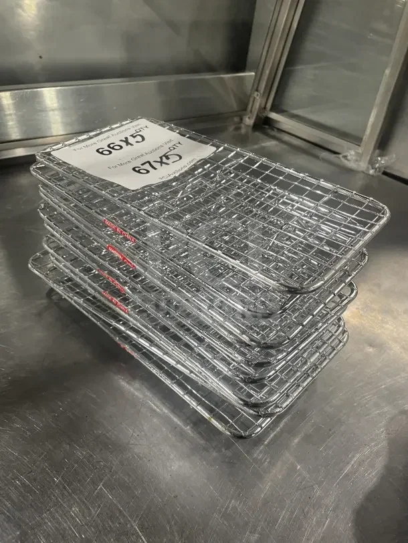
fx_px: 408
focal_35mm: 26
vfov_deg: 67.3
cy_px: 272
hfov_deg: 53.1
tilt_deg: -36.0
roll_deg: -6.4
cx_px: 204
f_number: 1.6
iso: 160
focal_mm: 4.2
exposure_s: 1/60
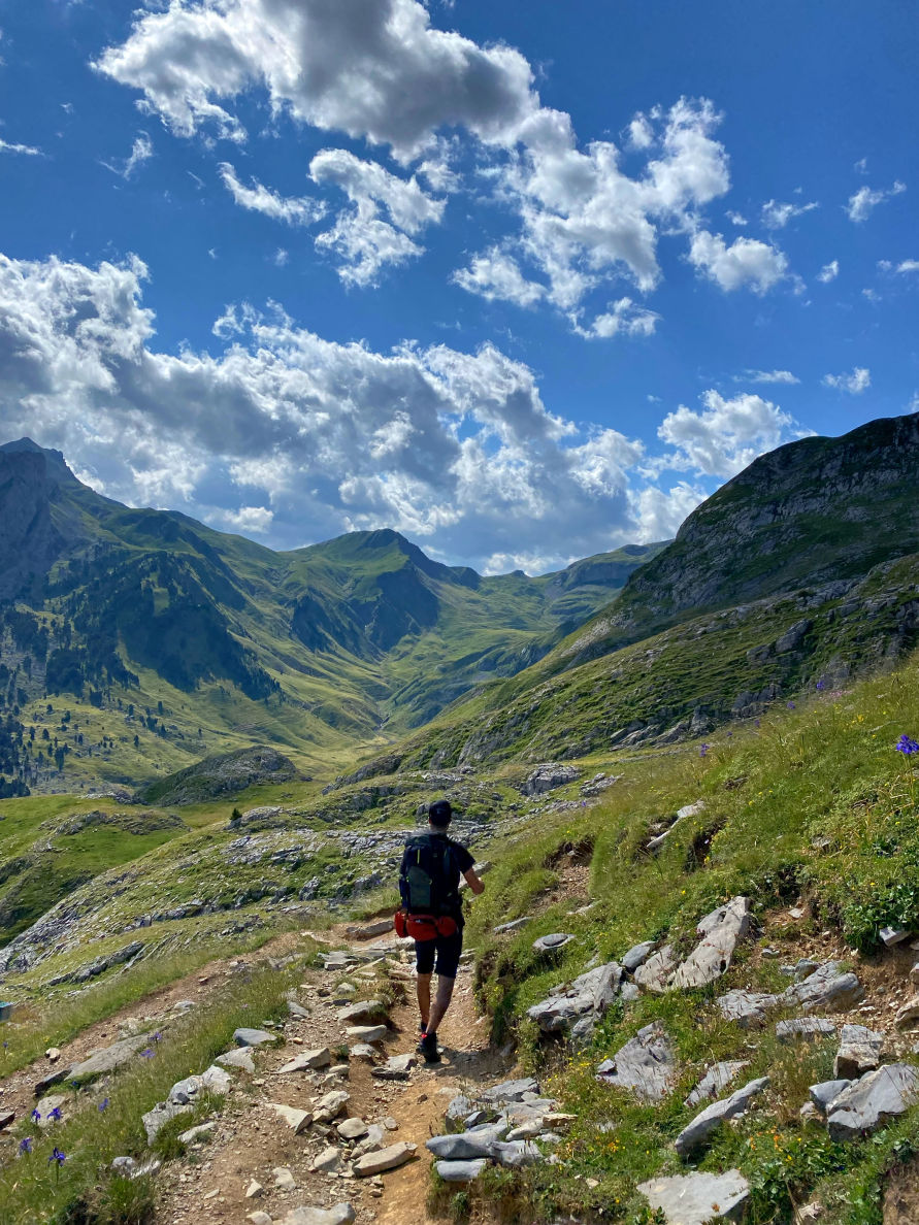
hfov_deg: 53.1
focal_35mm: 26
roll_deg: -4.0
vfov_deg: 67.3
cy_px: 612
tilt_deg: +3.3
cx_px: 460
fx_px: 920
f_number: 1.8
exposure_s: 1/6757
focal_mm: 4.25
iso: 32
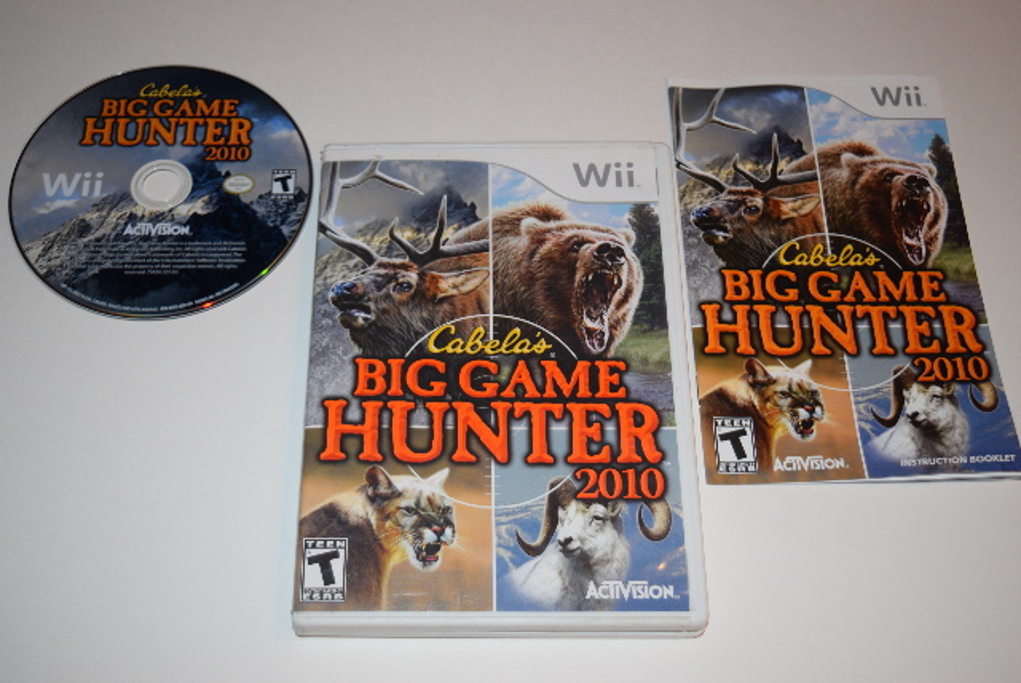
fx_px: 1277
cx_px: 510
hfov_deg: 43.6
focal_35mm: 45
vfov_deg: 29.9
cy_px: 342
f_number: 5
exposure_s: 1/100
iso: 320
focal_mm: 30
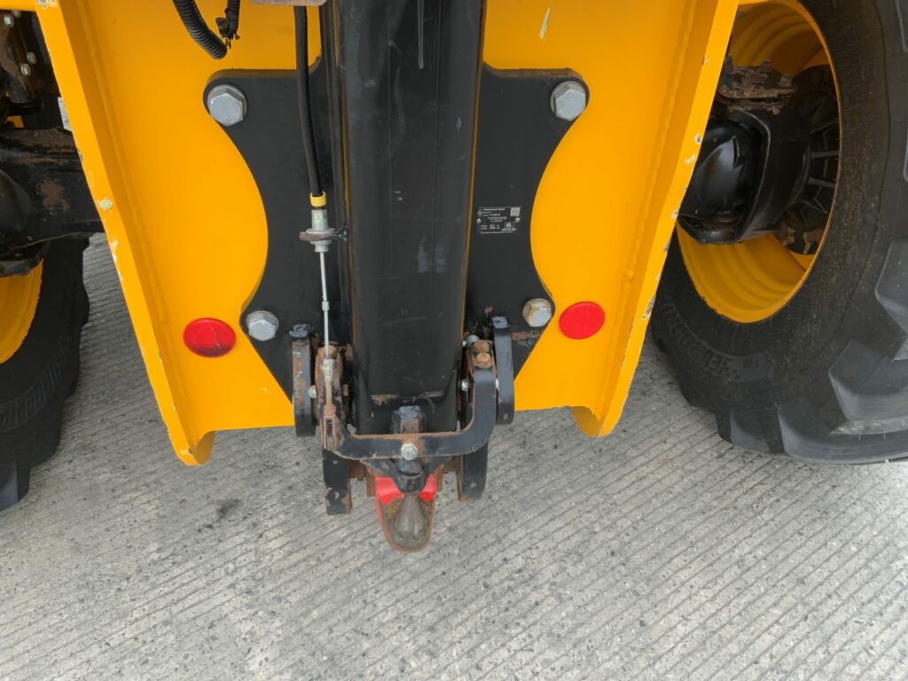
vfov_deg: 48.2
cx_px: 454
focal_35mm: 29
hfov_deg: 61.7
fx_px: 761
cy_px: 340
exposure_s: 1/172
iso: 16
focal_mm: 3
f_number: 1.8
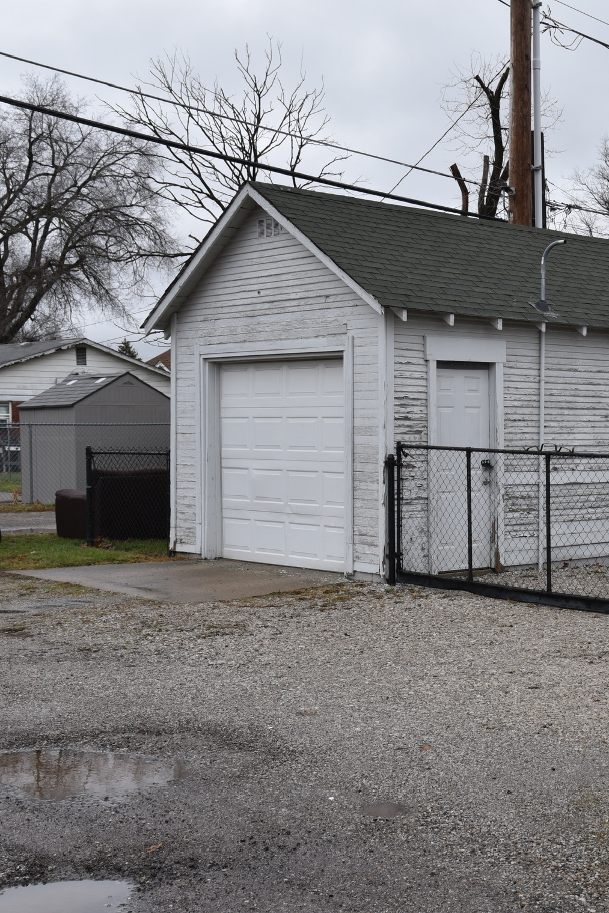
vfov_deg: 37.5
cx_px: 583
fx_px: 1344
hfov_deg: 24.5
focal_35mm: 53
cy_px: 461
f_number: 8
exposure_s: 1/250
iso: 360
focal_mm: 35
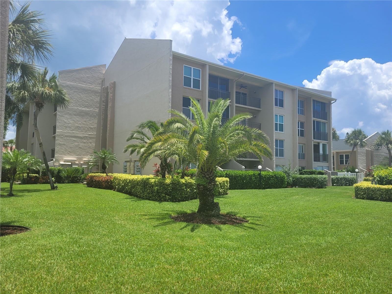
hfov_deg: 67.3
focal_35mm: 26
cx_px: 196
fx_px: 294
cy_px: 147
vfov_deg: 53.1
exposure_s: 1/2410
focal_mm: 5.4
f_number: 1.8
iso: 40
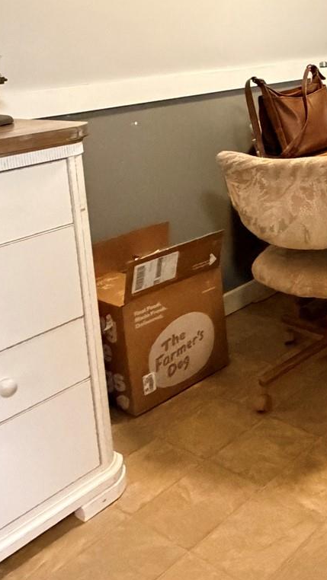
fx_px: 632
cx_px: 459
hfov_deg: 24.2
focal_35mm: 41
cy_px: 84
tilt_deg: -5.4
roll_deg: +2.8
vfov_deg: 45.8
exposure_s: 1/60
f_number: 2.2
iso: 1250
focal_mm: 2.22
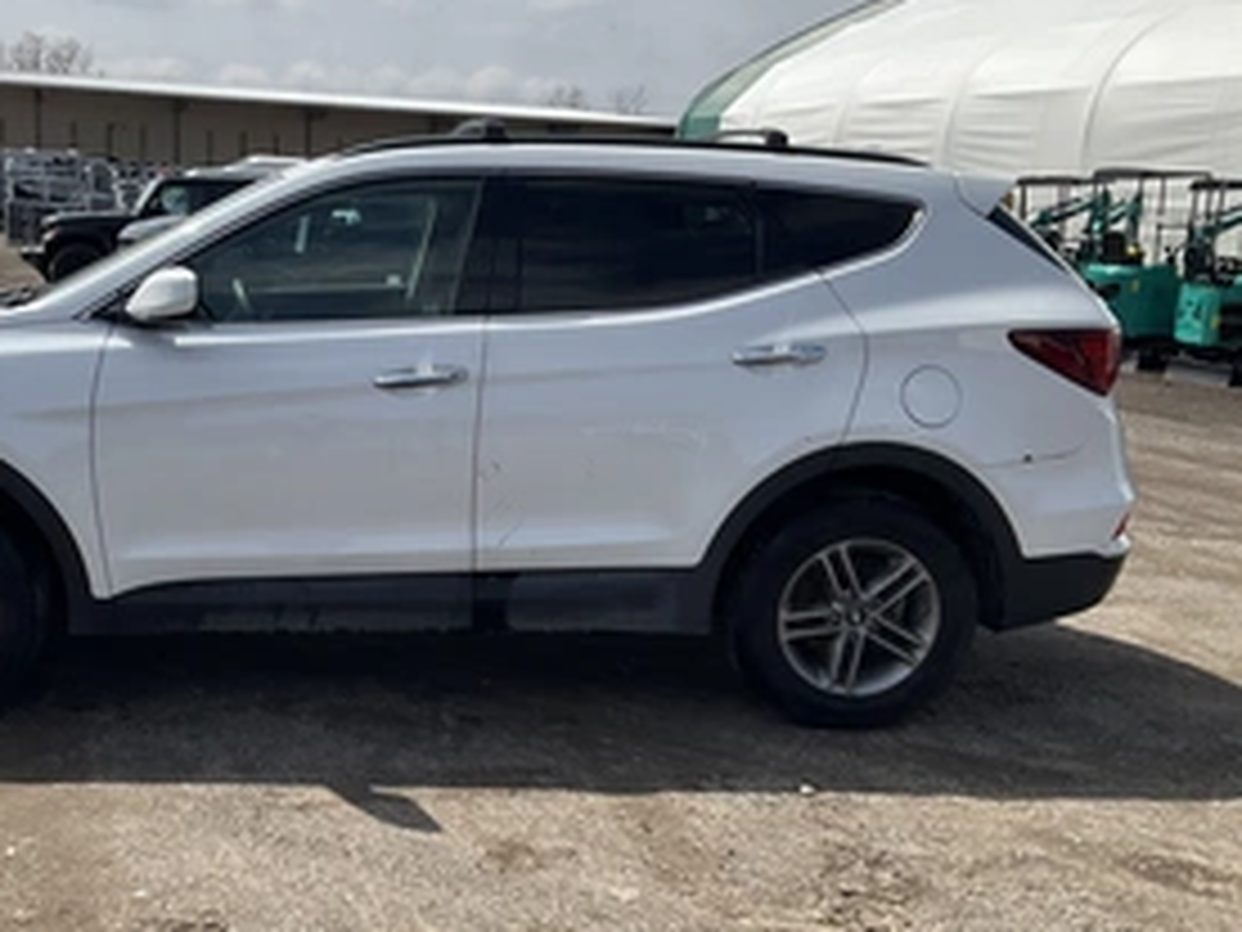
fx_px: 1507
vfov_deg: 34.3
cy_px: 518
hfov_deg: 44.1
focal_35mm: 42
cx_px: 400
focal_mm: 3
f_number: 1.8
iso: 25
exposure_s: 1/2538
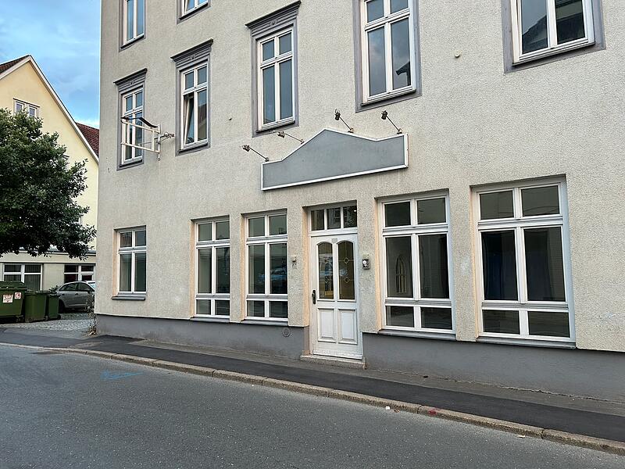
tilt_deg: +4.2
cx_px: 312
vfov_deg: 53.1
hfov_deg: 67.3
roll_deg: +0.4
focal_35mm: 26
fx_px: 469
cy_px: 234
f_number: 1.5
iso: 125
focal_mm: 5.7
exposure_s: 1/121
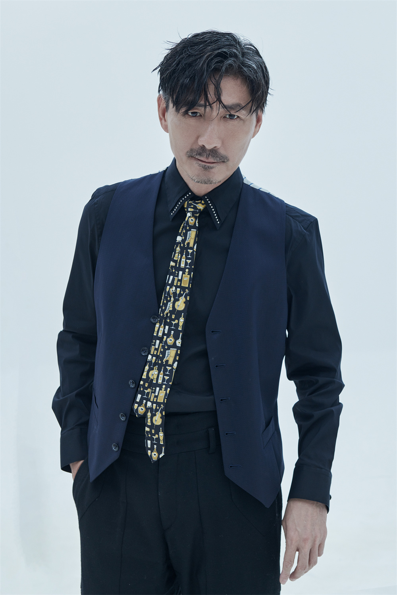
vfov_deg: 28.8
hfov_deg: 19.5
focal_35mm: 70
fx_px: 1158
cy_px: 298
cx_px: 198
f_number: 8
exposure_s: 1/160
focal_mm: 70
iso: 200
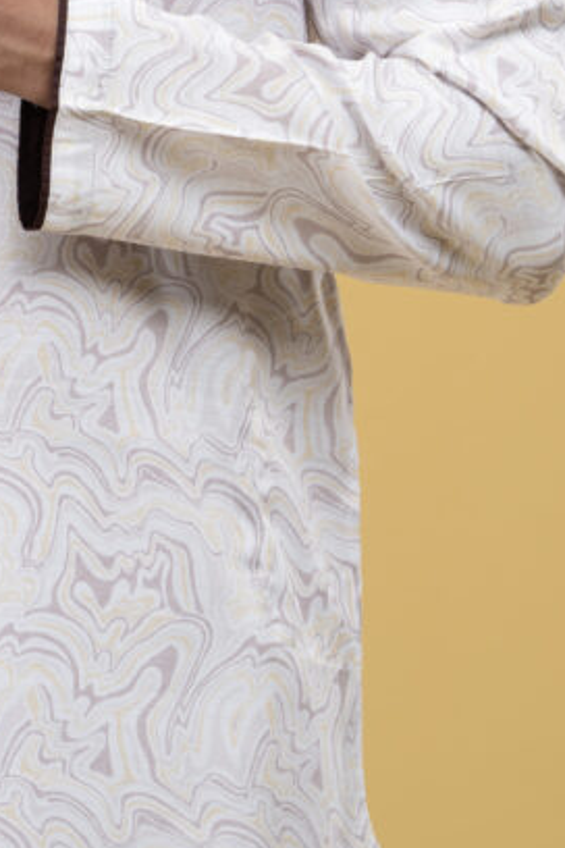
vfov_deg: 3.7
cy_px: -108
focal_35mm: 559
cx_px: -71
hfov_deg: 2.5
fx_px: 13159
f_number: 8
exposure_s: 1/125
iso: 125
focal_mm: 200
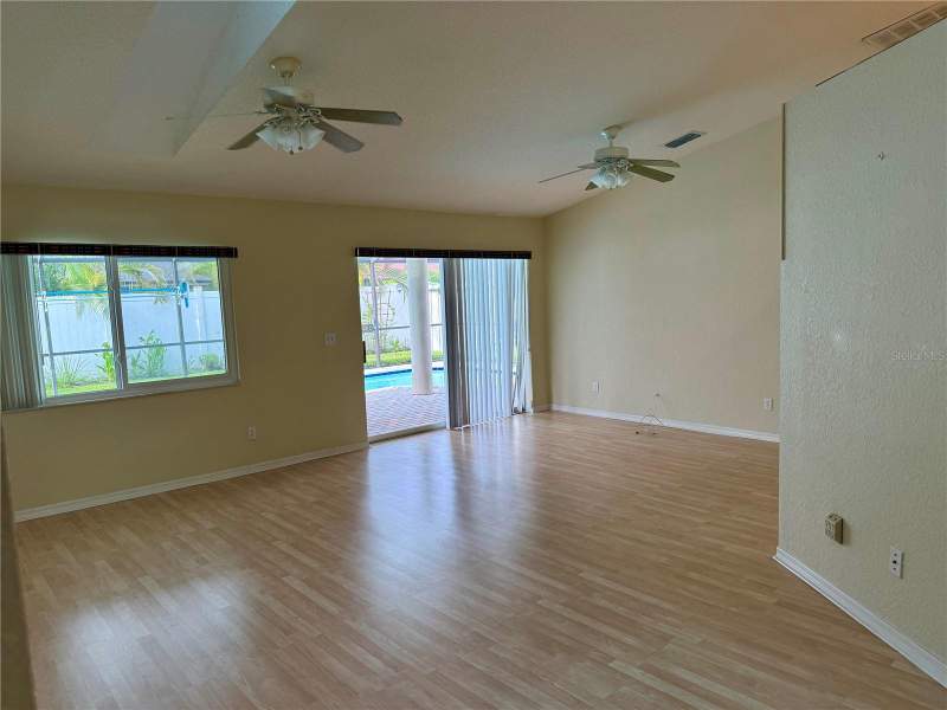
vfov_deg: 56.8
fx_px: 657
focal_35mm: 24
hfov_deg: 71.6
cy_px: 355
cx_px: 474
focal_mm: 6.76
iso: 125
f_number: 1.78
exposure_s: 1/225
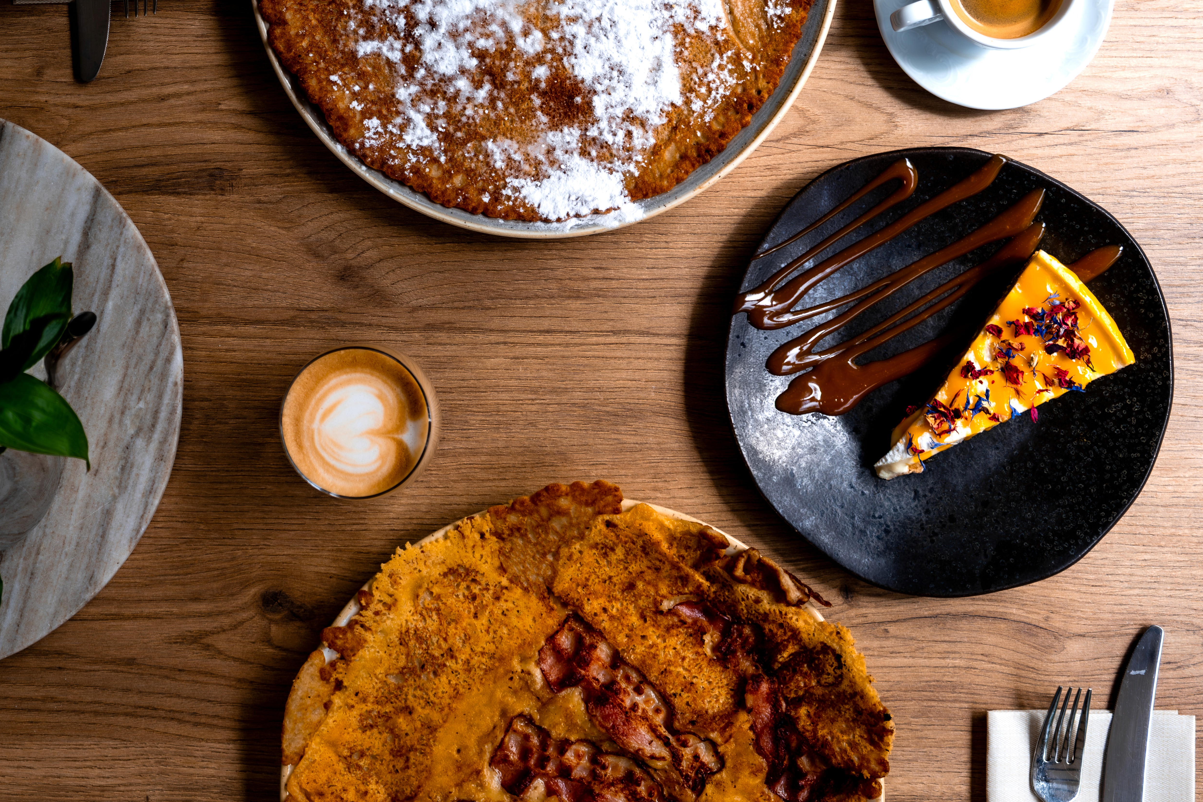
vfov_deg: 21.2
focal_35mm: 64
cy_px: 335
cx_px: 466
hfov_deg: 31.3
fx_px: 2138
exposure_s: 1/250
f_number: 4
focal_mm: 34.3
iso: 80
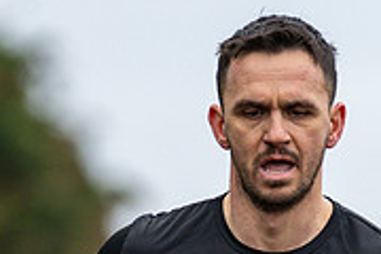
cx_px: 303
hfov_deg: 1.9
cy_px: 347
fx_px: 11228
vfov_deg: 1.3
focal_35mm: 1061
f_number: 2.8
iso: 320
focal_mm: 220
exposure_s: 1/1600
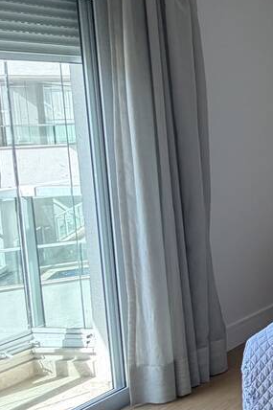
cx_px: 642
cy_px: 138
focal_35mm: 49
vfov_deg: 39.9
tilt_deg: -4.9
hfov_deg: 15.5
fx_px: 558
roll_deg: +1.0
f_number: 2.2
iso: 80
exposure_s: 1/122
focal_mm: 2.22
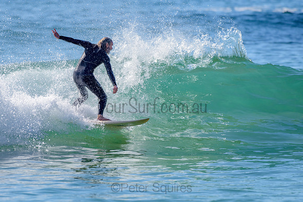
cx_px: 117
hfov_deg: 3.4
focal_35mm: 613
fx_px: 5160
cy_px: 91
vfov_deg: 2.2
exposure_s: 1/2000
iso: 140
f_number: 5.6
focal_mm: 500
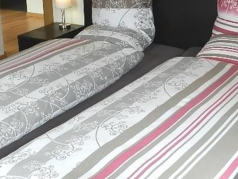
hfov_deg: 30.7
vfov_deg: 23.0
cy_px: 40
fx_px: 433
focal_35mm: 63
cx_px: 123
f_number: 3.4
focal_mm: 4
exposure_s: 1/50
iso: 160
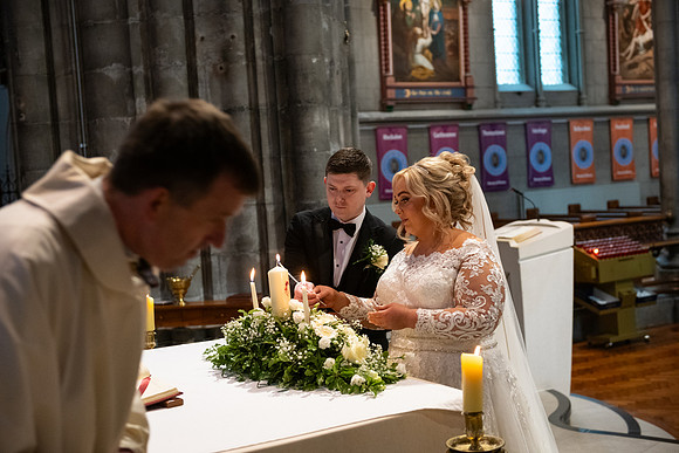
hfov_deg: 36.2
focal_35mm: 55
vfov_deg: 24.6
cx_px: 340
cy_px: 226
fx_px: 1038
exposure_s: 1/160
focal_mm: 55
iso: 1250
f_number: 3.5
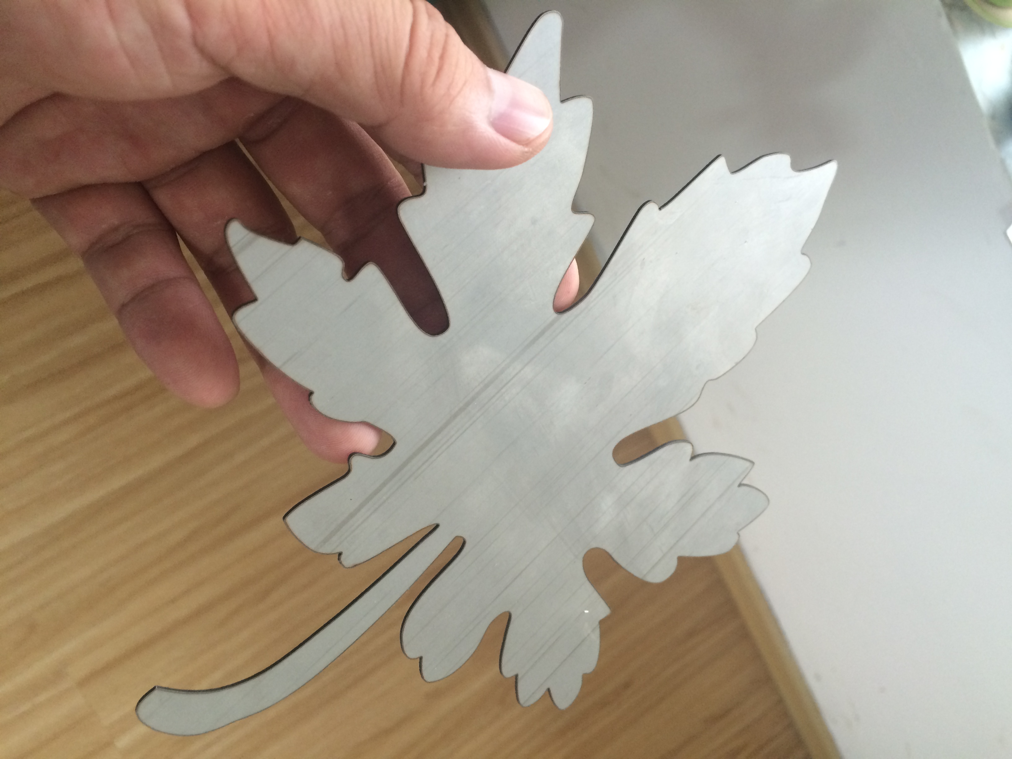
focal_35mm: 29
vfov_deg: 48.2
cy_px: 380
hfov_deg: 61.7
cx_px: 506
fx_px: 848
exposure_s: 1/30
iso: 100
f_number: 2.2
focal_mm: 4.15
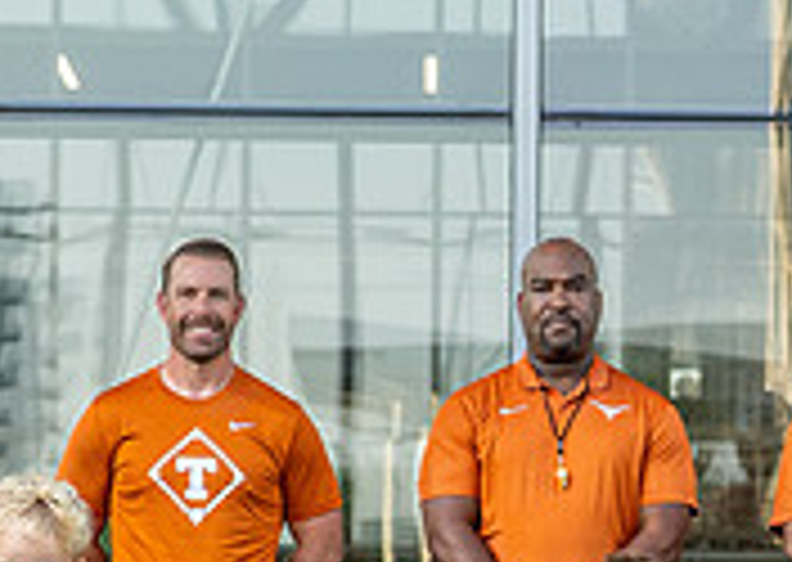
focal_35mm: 301
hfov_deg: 6.7
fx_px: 6758
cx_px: 538
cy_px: 903
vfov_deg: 4.7
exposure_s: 1/1000
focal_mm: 50
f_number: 2.8
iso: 400
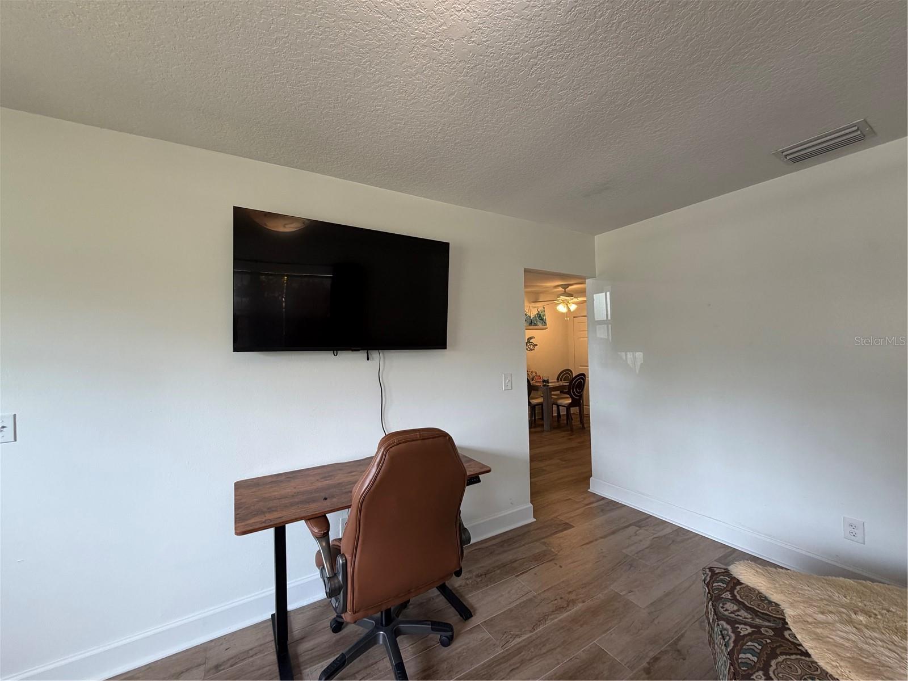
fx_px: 367
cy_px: 340
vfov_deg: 85.7
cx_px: 454
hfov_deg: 102.1
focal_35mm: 14
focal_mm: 2.22
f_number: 2.2
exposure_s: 1/120
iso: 160
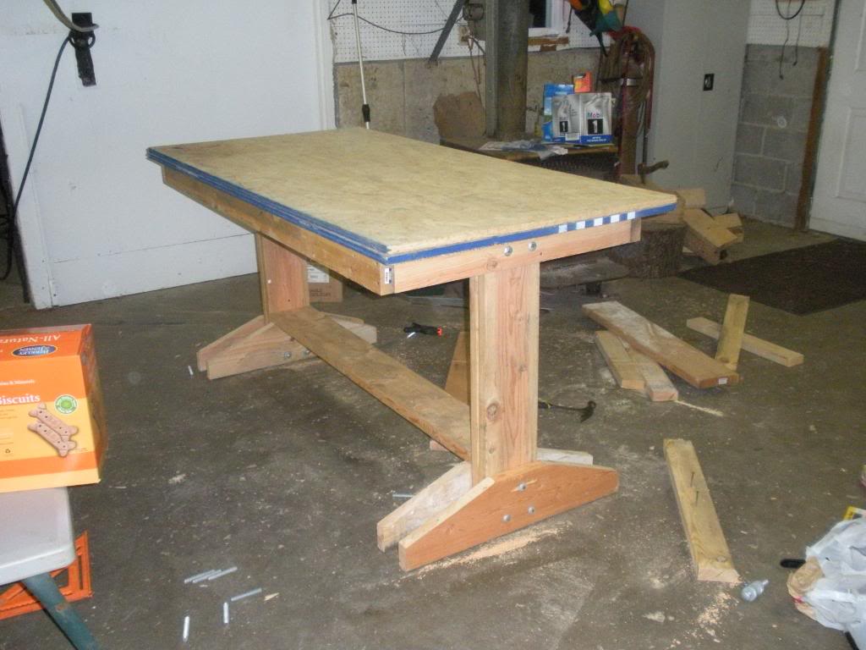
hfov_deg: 51.4
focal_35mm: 36
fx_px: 901
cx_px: 433
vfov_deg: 39.7
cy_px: 325
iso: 594
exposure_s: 1/60
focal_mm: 6.3
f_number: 3.5
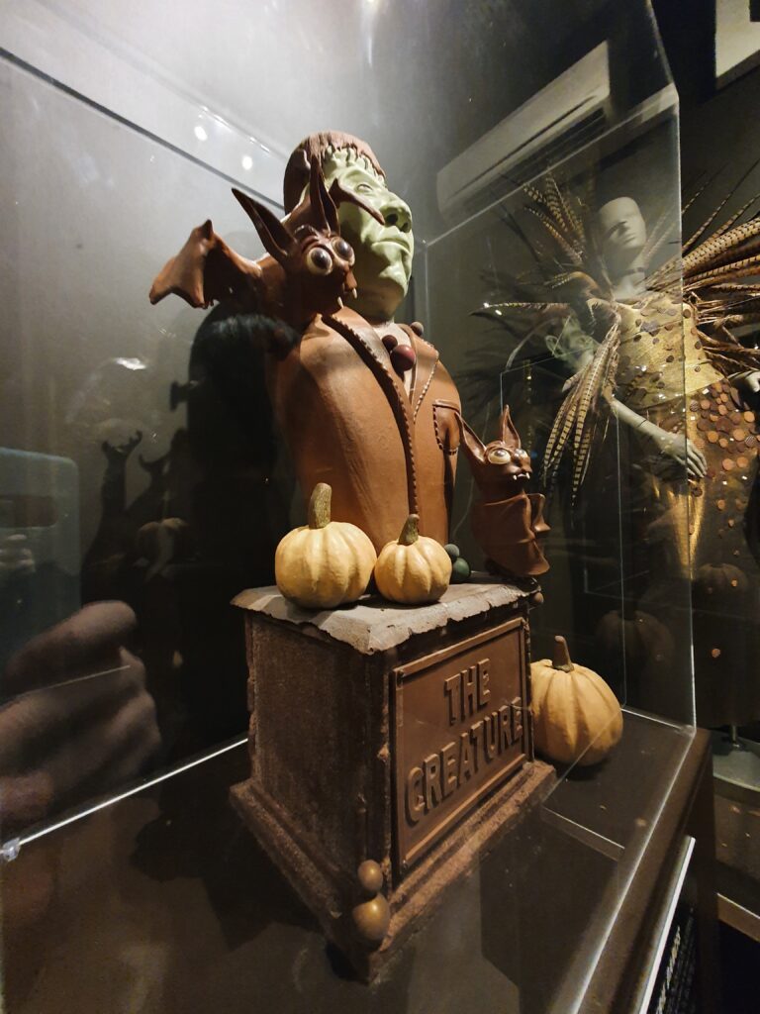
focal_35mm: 13
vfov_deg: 106.2
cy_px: 507
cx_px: 380
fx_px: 381
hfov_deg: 89.9
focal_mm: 1.8
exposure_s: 1/17
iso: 640
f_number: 2.2
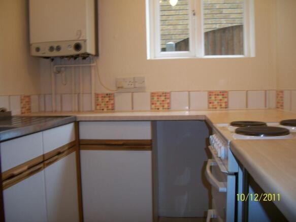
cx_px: 148
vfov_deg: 40.7
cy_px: 111
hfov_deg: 52.6
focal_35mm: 35
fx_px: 299
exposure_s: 1/30
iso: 80
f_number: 3.1
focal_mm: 6.3
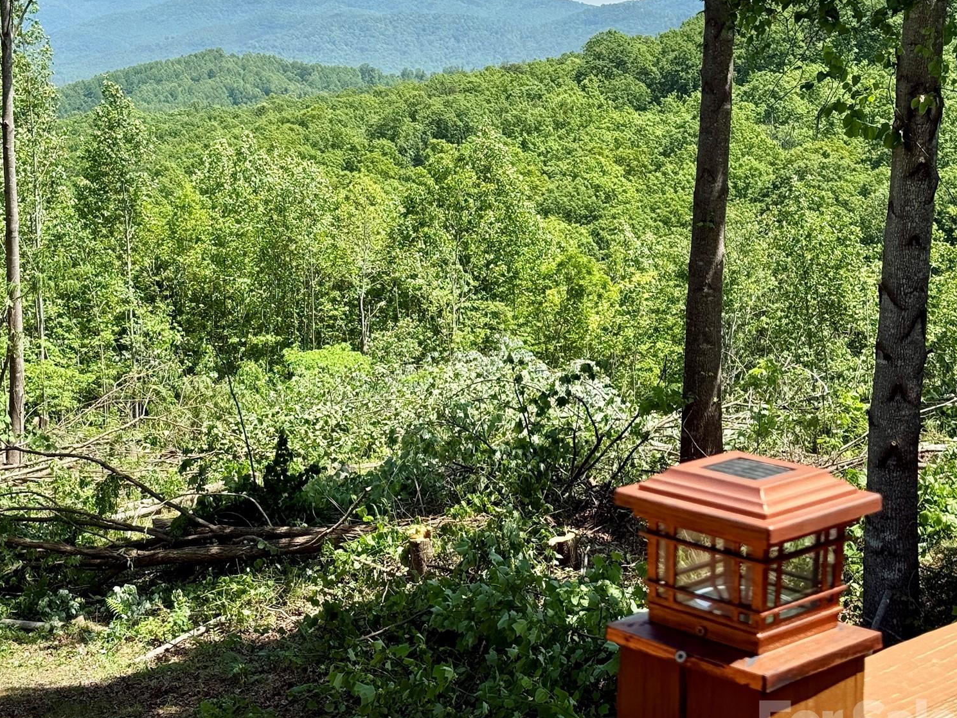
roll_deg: -0.2
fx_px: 1825
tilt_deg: -8.7
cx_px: 306
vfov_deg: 22.3
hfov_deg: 29.2
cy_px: 333
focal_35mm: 66
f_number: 1.78
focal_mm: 6.76
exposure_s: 1/2088
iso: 64
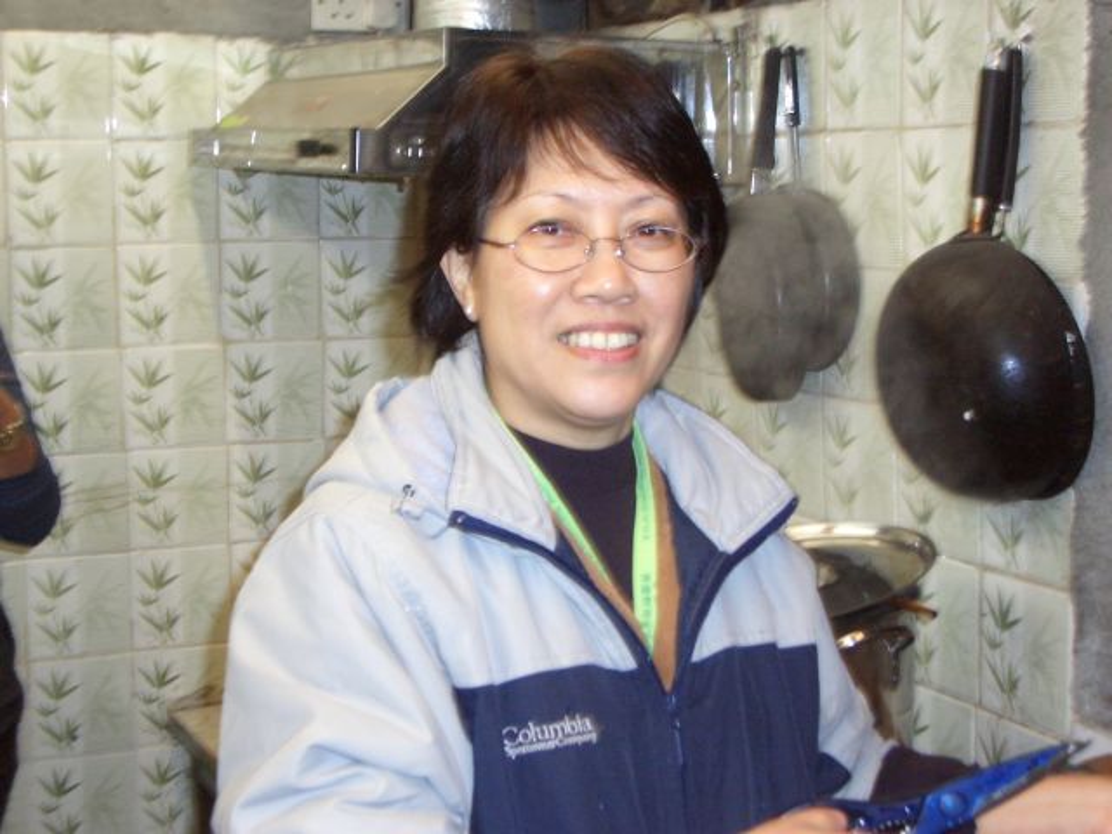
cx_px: 556
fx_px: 1992
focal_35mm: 62
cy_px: 417
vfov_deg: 23.7
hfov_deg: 31.2
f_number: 3.5
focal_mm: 10.2
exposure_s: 1/60
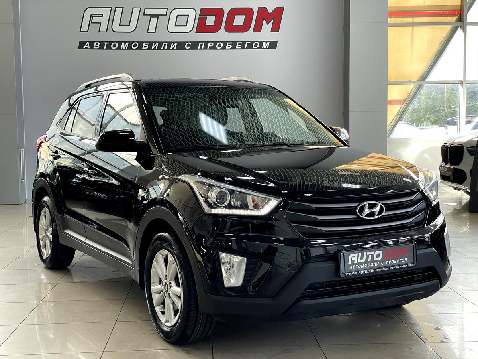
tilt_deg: -3.3
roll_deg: +0.8
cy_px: 180
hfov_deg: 36.8
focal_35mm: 52
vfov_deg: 28.0
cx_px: 239
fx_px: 718
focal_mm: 6
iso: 100
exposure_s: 1/99
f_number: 2
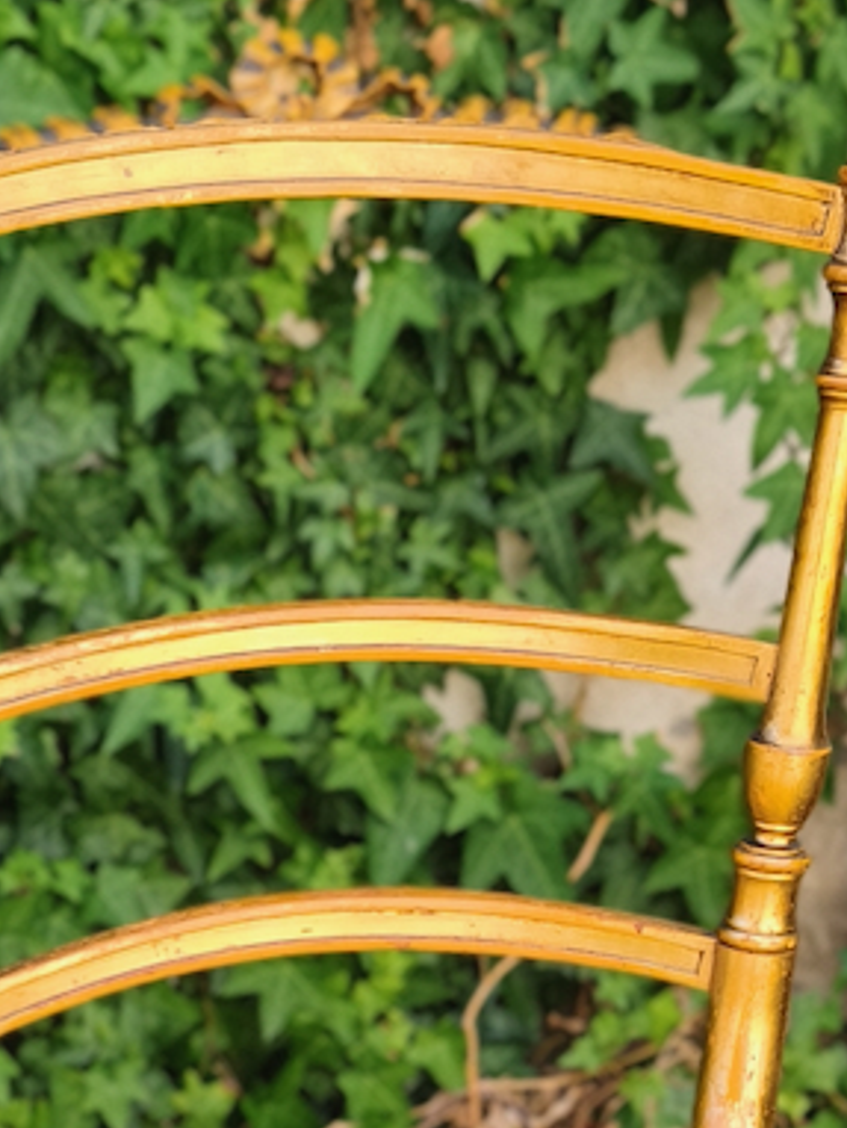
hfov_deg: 19.1
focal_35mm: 77
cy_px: 1344
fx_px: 2509
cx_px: 363
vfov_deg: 23.2
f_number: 1.7
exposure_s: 1/336
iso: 50
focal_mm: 5.35
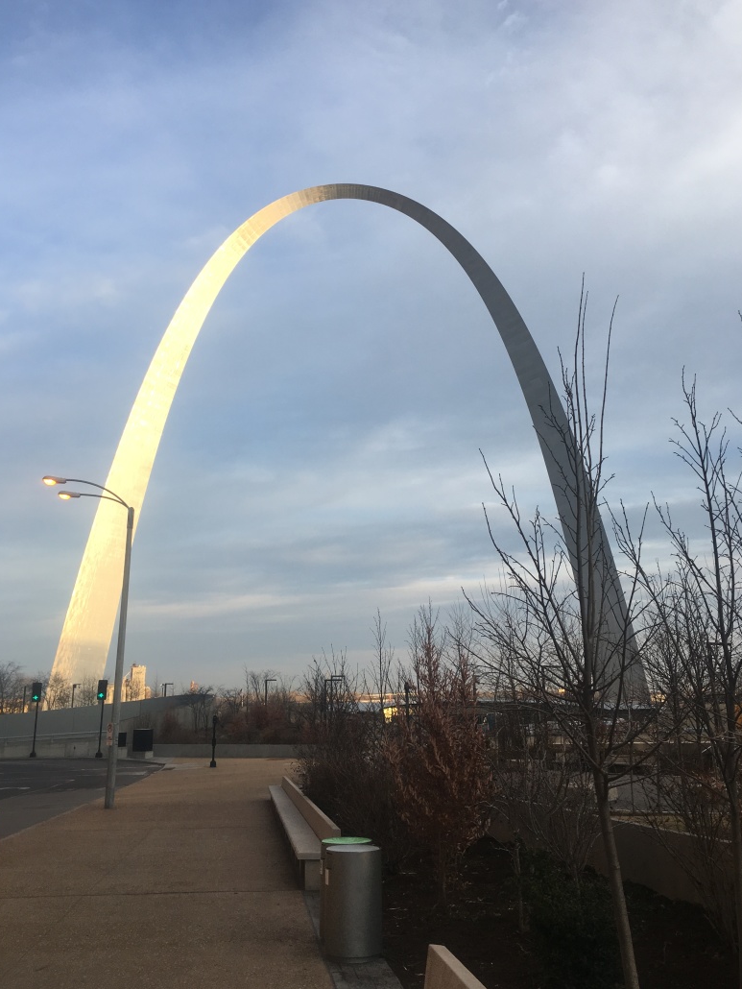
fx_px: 857
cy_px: 481
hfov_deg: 46.8
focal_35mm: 30
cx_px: 372
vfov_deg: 59.9
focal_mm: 4.15
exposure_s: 1/455
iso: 25
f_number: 2.2
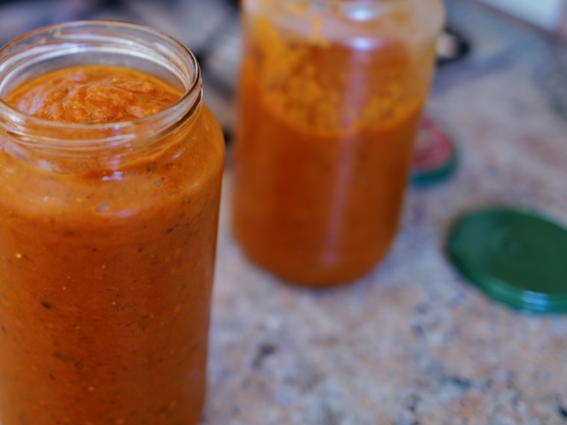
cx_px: 95
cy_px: 80
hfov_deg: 35.3
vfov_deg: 27.4
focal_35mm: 52
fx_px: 852
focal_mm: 28
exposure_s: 1/50
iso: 250
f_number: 1.7
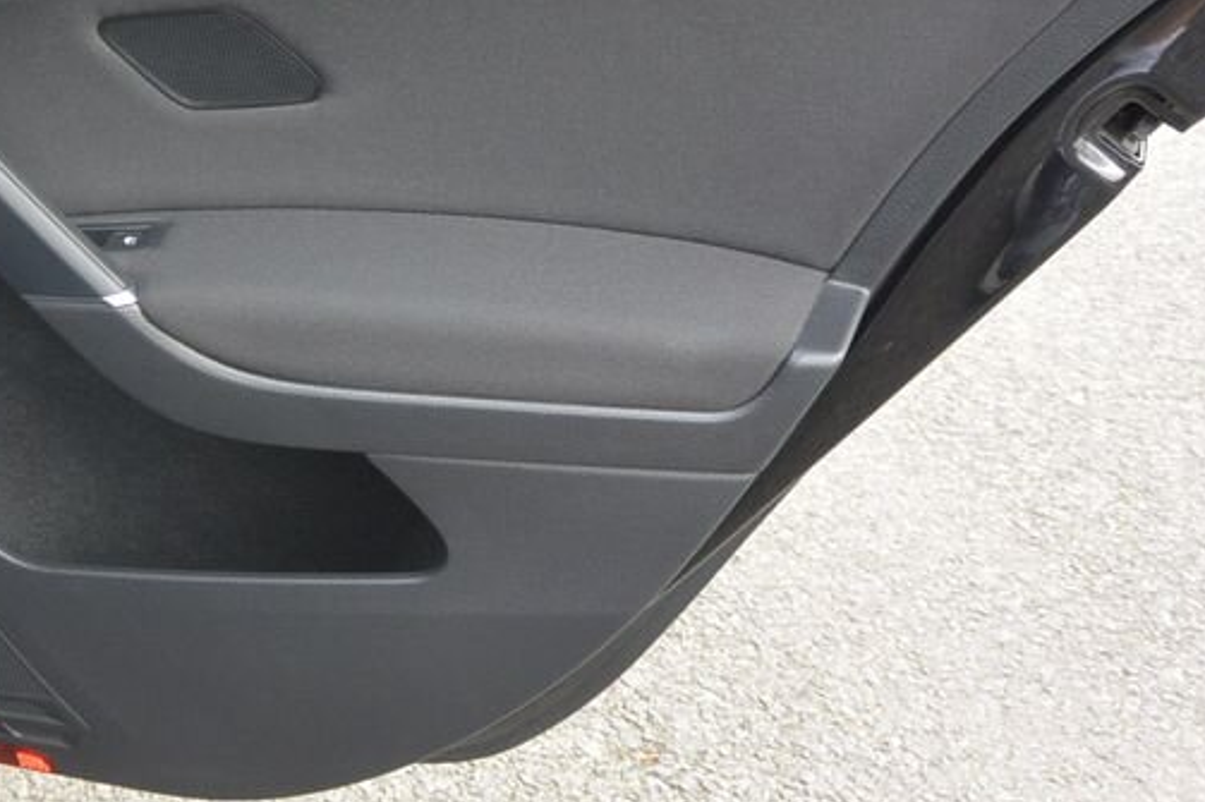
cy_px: 221
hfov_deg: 35.7
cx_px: 352
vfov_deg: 24.4
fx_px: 1840
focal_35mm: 55
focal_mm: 10
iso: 200
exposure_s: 1/160
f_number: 3.5
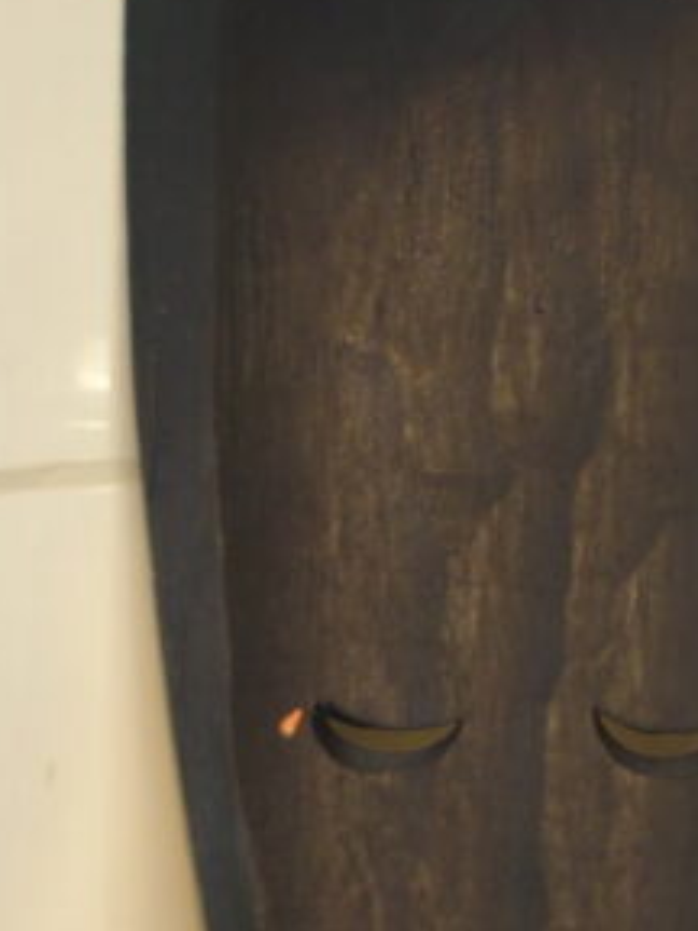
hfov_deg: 25.0
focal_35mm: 57
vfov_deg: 33.8
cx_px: 601
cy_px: 461
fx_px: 1532
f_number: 2.8
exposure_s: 1/60
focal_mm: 4.3
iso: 200
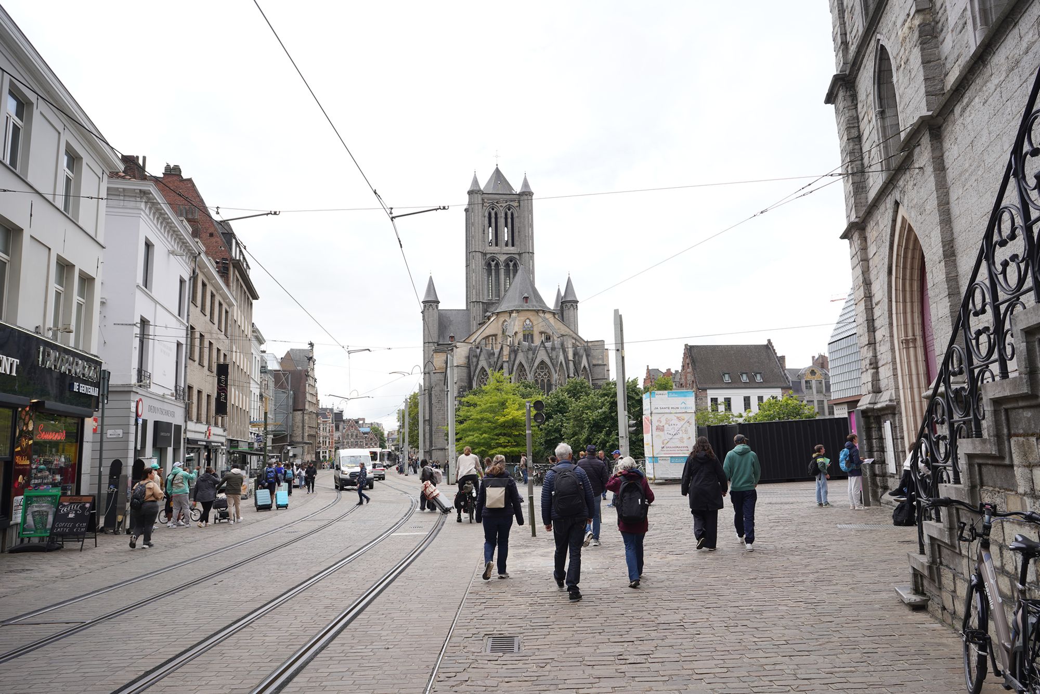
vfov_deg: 53.1
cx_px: 520
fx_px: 693
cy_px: 347
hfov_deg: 73.7
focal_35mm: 24
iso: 100
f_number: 9
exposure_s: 1/100
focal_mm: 24
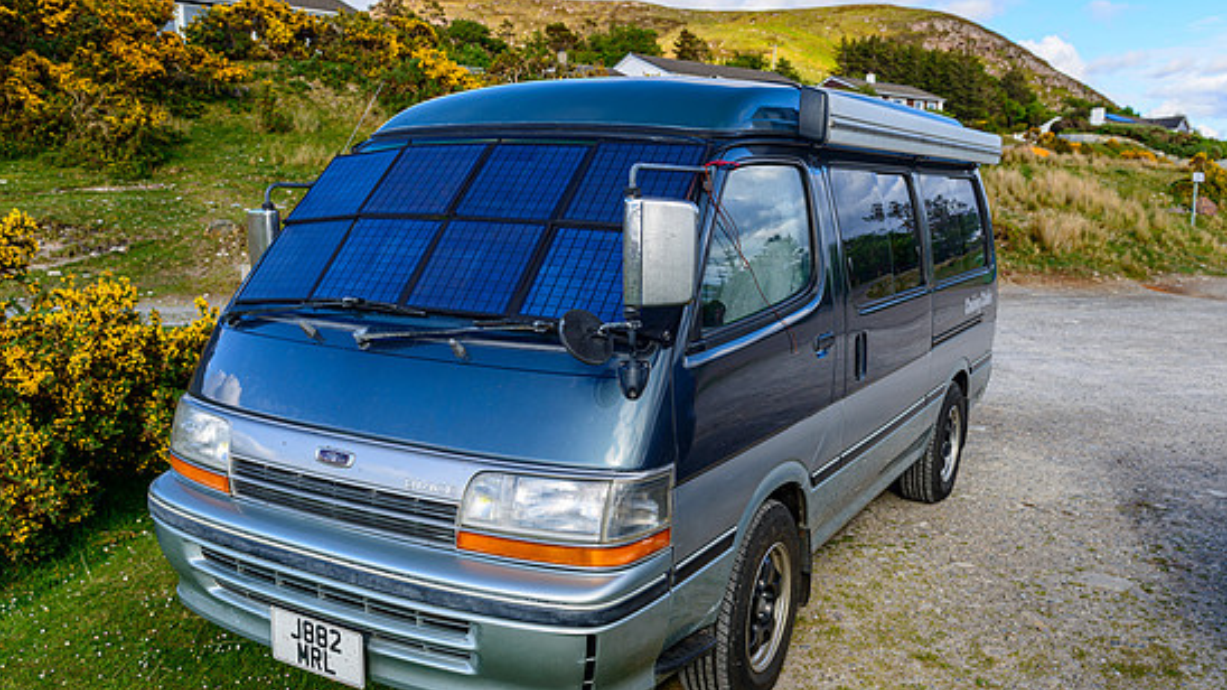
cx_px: 633
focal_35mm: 32
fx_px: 1041
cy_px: 378
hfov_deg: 61.0
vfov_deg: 36.6
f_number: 7.1
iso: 100
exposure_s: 1/50
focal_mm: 28
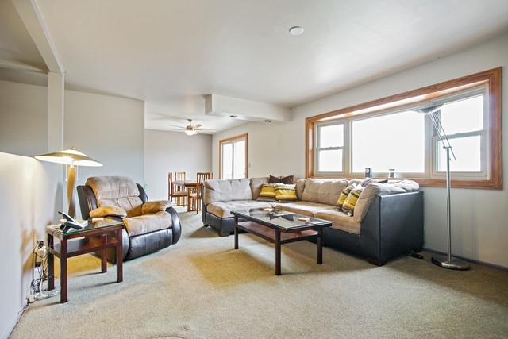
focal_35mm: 17
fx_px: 240
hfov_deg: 93.3
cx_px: 254
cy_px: 170
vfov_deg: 70.5
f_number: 9
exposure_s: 1/3
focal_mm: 17
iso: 400
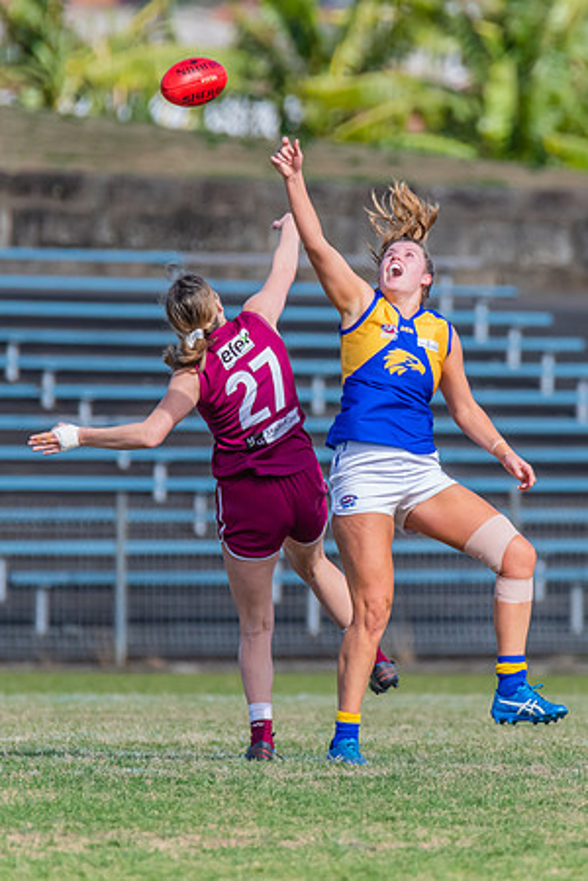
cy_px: 362
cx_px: 368
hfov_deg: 1.3
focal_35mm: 1086
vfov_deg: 1.9
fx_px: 26596
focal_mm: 600
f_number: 7.1
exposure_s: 1/1600
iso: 800
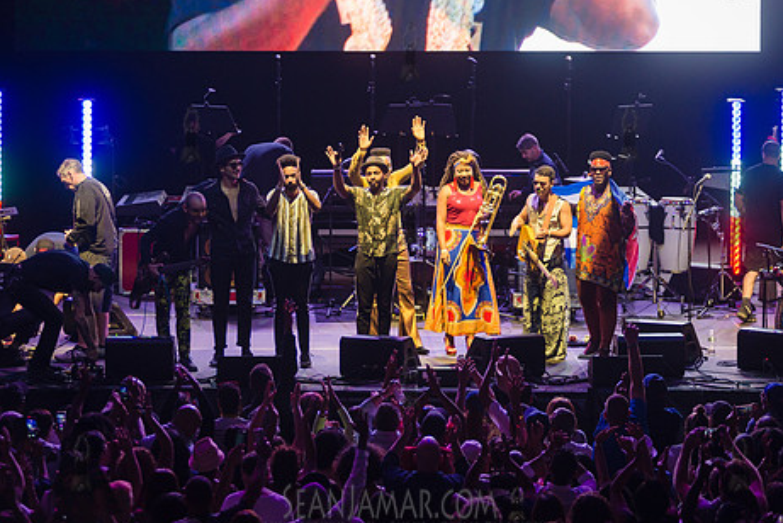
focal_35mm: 151
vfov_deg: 9.1
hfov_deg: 13.6
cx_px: 409
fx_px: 3286
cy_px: 215
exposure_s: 1/400
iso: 640
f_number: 2.8
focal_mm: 120
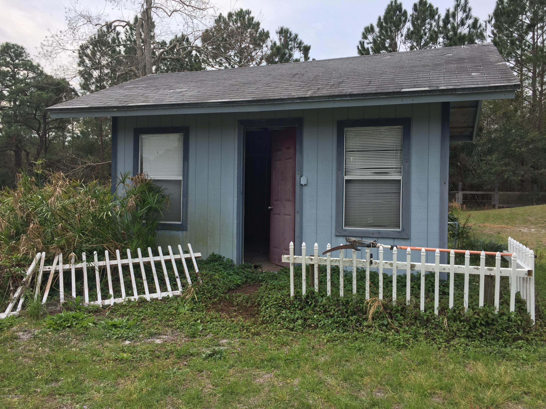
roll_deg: -0.5
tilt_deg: -1.4
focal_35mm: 29
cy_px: 204
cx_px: 273
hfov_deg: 61.7
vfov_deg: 48.2
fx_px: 457
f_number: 2.2
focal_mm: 4.15
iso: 32
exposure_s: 1/1199
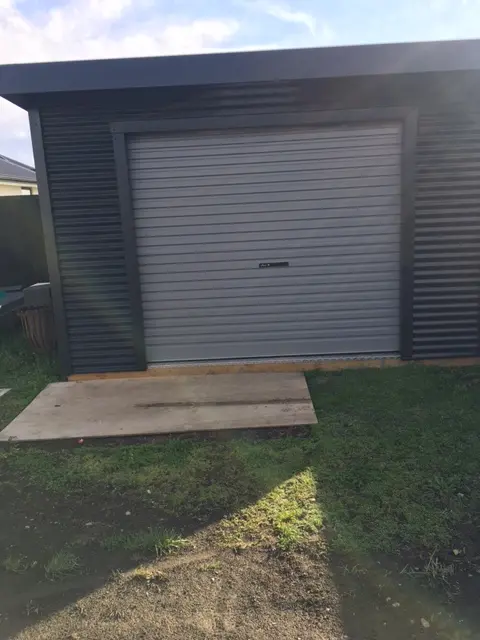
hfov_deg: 48.2
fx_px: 536
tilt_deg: -11.3
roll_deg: +3.3
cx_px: 240
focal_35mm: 29
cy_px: 320
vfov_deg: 61.7
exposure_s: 1/418
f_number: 2.2
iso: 25
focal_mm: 4.15
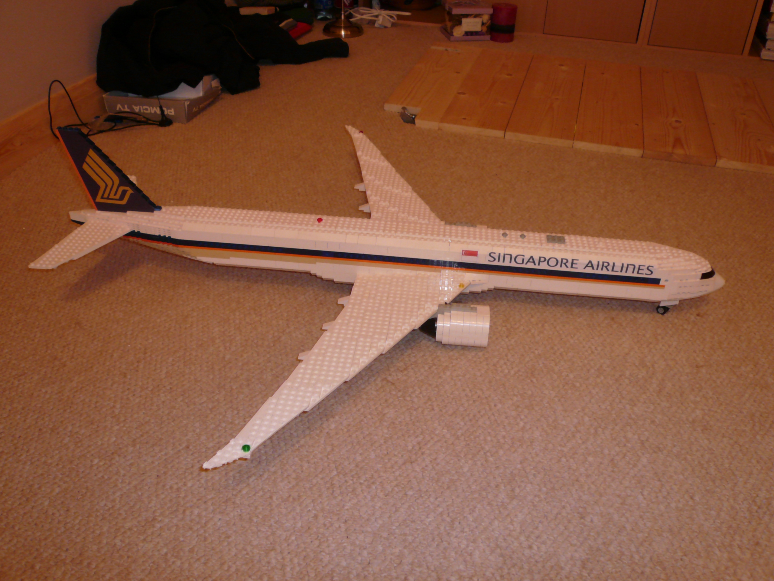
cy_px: 290
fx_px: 671
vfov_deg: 46.8
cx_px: 387
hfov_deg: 60.0
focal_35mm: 30
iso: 100
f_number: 2.8
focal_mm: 4.6
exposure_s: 1/8
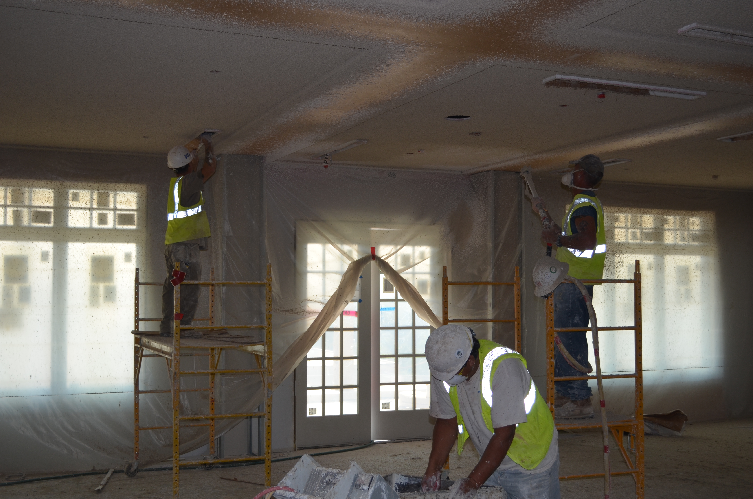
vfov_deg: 31.8
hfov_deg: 46.5
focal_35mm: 42
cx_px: 376
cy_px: 250
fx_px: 877
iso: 200
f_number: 4.5
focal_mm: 28
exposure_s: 1/200
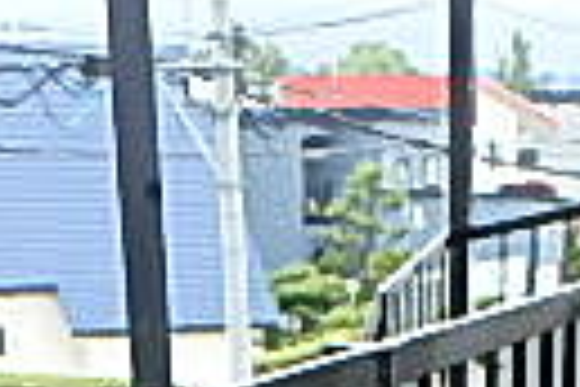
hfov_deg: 18.7
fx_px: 1740
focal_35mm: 108
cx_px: 490
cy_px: 918
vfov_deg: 10.8
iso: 125
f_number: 3.5
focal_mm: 3.7
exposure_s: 1/160
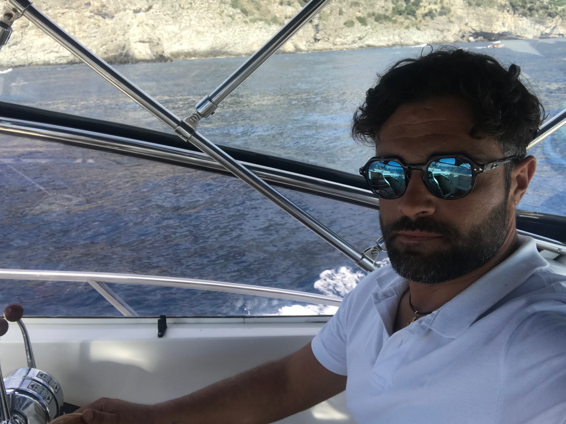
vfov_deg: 42.9
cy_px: 215
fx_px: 540
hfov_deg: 55.4
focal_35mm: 33
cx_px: 286
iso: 25
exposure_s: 1/410
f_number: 2.2
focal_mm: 2.87
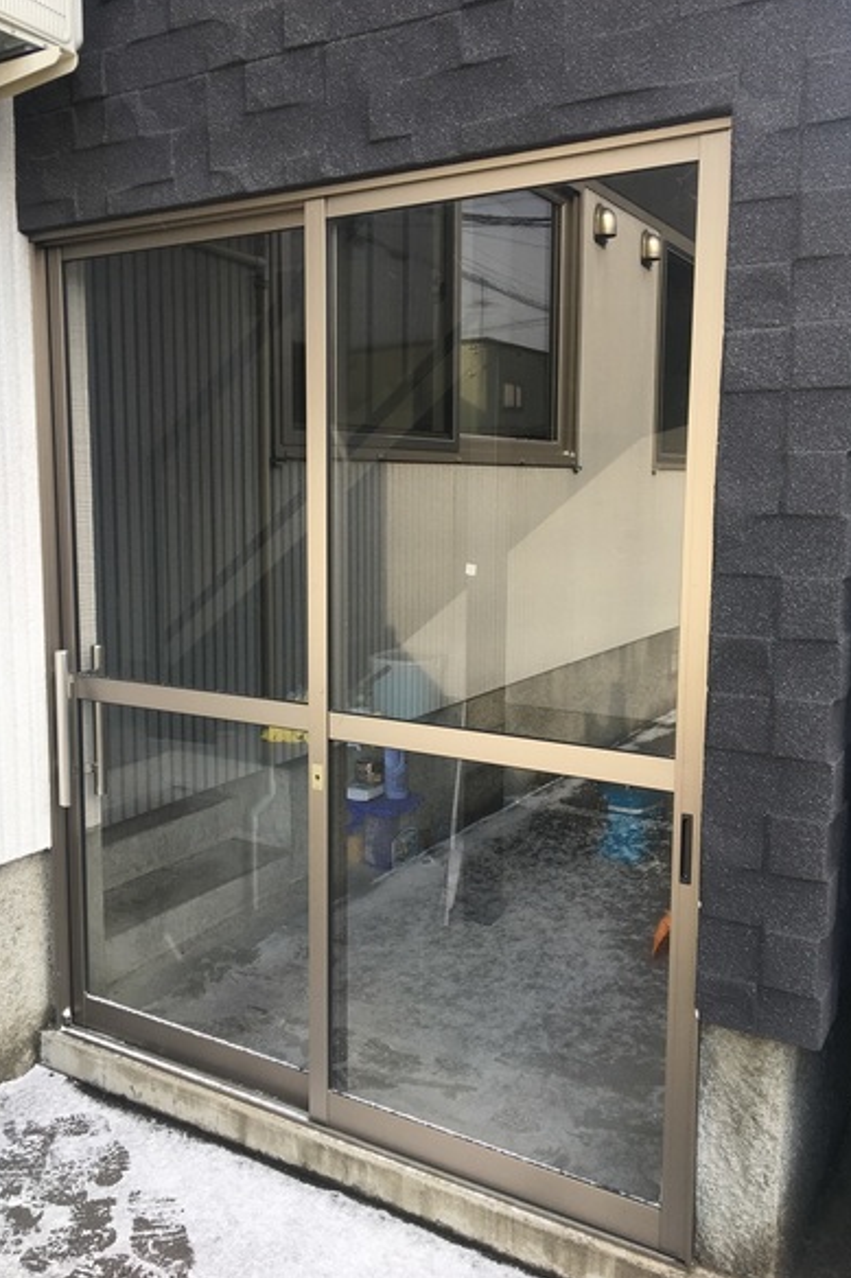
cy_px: 628
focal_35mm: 31
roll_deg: -0.4
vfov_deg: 60.3
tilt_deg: -7.0
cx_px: 376
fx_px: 1100
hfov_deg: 42.2
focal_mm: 4.15
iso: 25
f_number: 2.2
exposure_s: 1/192
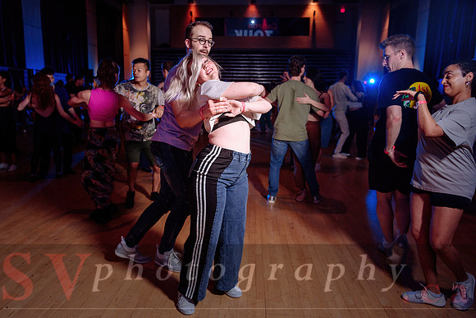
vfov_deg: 46.5
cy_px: 154
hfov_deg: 65.4
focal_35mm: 28
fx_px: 370
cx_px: 222
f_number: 2.8
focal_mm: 24
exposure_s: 1/60
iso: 800
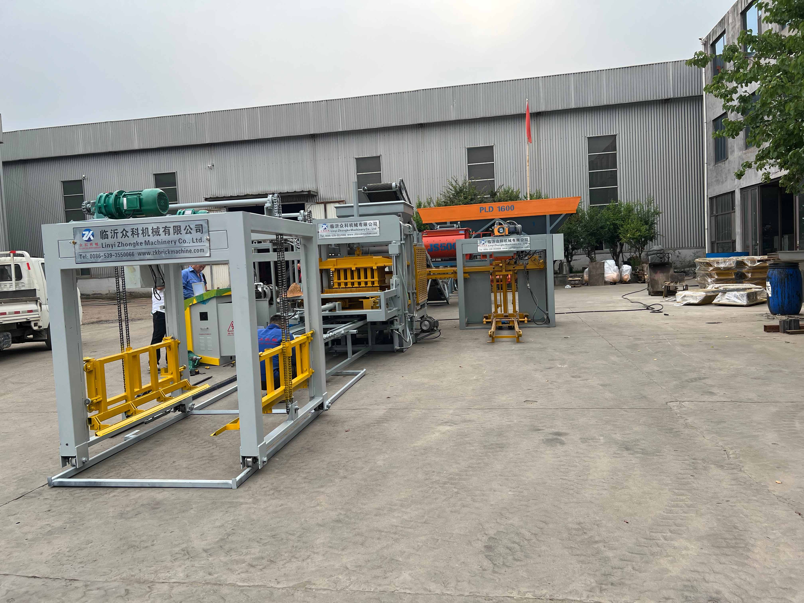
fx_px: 604
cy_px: 302
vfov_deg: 53.1
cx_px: 402
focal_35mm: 26
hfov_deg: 67.3
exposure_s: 1/1048
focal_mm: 5.7
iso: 50
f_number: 1.5
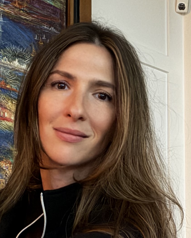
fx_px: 601
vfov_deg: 21.3
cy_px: 265
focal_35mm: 85
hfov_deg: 18.0
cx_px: 75
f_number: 1.9
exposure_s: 1/10
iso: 800
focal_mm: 2.71
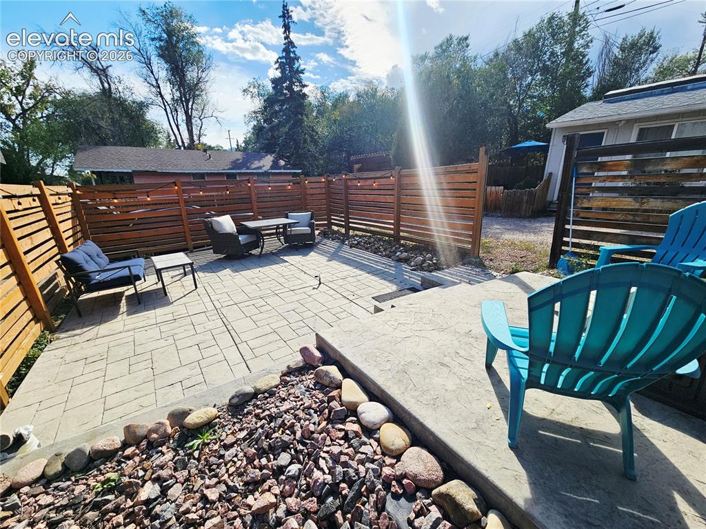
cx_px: 353
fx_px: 265
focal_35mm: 13
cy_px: 264
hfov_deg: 106.2
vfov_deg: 89.9
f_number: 2.2
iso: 50
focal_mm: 2.2
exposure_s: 1/2500
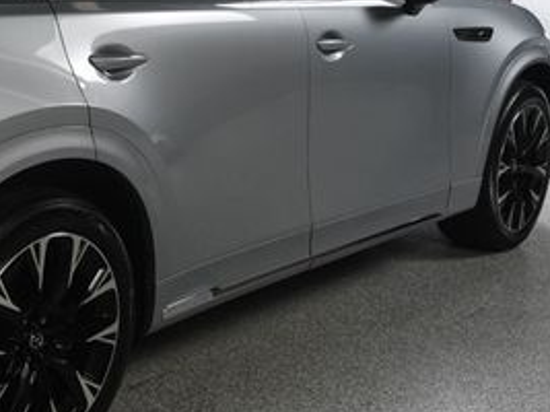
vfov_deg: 19.3
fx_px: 1207
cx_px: -37
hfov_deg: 24.2
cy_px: 117
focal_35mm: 76
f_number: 11
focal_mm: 22
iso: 100
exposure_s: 1/160
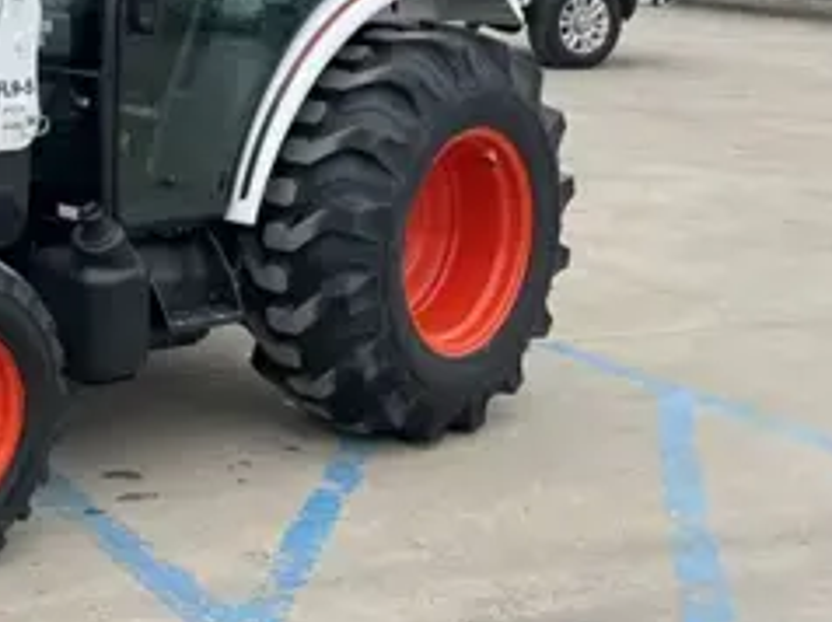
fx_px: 1681
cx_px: -238
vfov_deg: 20.4
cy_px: 31
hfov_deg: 24.4
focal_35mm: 70
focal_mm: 5.7
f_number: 1.5
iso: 50
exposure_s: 1/2008
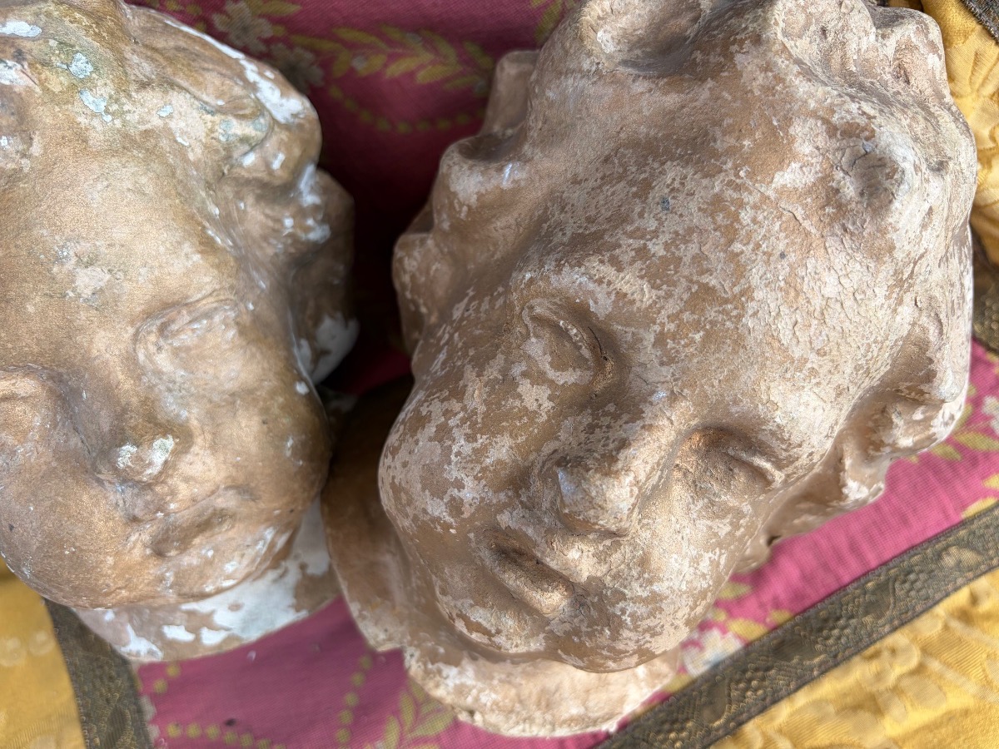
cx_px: 500
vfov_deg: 53.1
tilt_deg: -65.2
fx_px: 750
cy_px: 374
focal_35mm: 26
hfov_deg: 67.3
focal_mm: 5.96
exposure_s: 1/269
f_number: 1.6
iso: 40
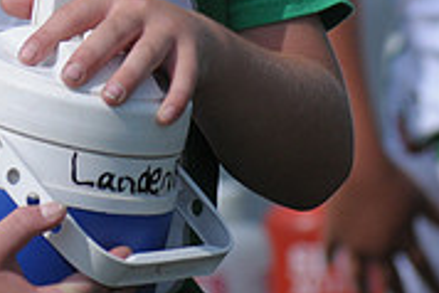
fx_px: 11911
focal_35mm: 976
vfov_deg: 1.4
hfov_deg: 2.1
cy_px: -176
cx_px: -86
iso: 640
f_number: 4
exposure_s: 1/6400
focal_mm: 200
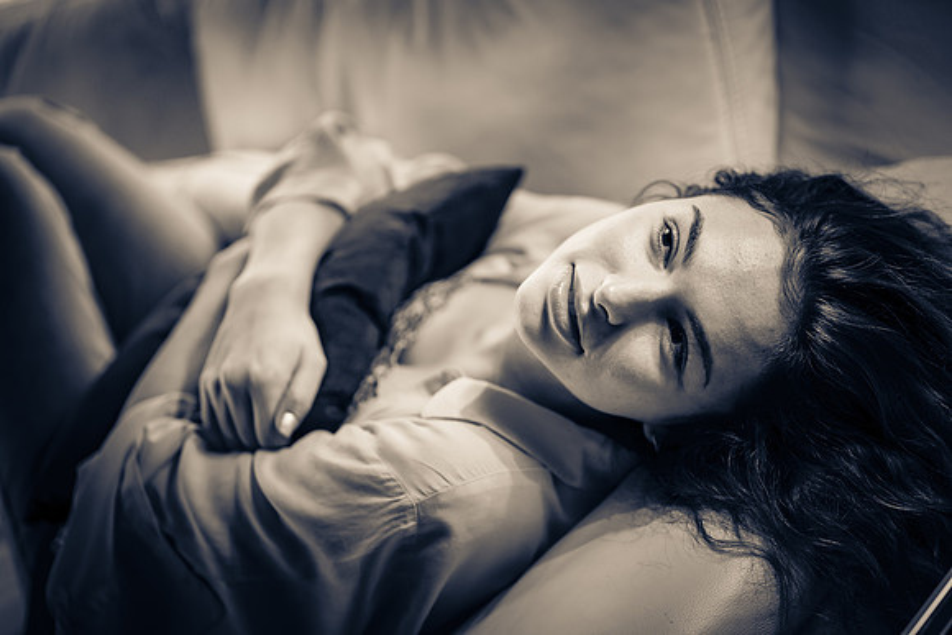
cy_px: 318
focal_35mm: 85
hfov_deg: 23.9
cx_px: 476
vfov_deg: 16.1
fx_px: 2248
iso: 400
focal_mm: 85
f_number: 1.8
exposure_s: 1/200
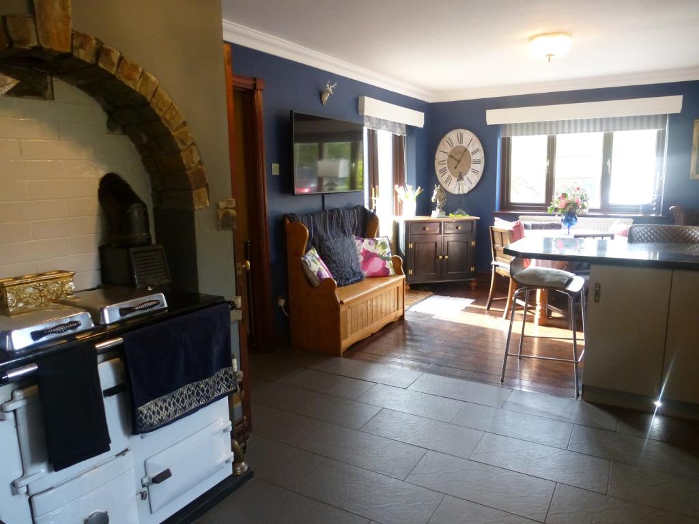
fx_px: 485
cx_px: 350
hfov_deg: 71.6
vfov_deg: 56.8
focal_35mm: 24
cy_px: 262
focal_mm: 4.3
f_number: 3.3
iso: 400
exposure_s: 1/30
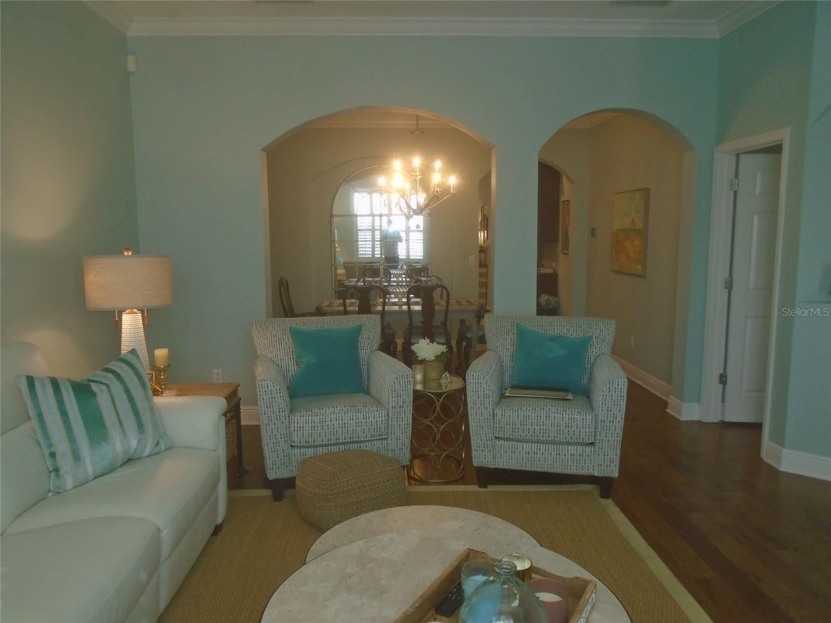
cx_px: 416
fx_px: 624
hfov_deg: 67.3
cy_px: 312
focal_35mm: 26
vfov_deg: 53.1
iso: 100
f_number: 3.2
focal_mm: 4.6
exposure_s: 1/30
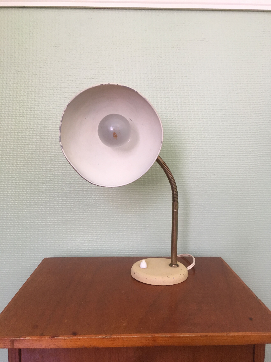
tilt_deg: -6.3
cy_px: 181
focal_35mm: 29
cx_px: 136
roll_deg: -0.4
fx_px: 303
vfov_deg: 61.7
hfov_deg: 48.2
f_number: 2.2
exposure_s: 1/33
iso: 125
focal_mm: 4.15
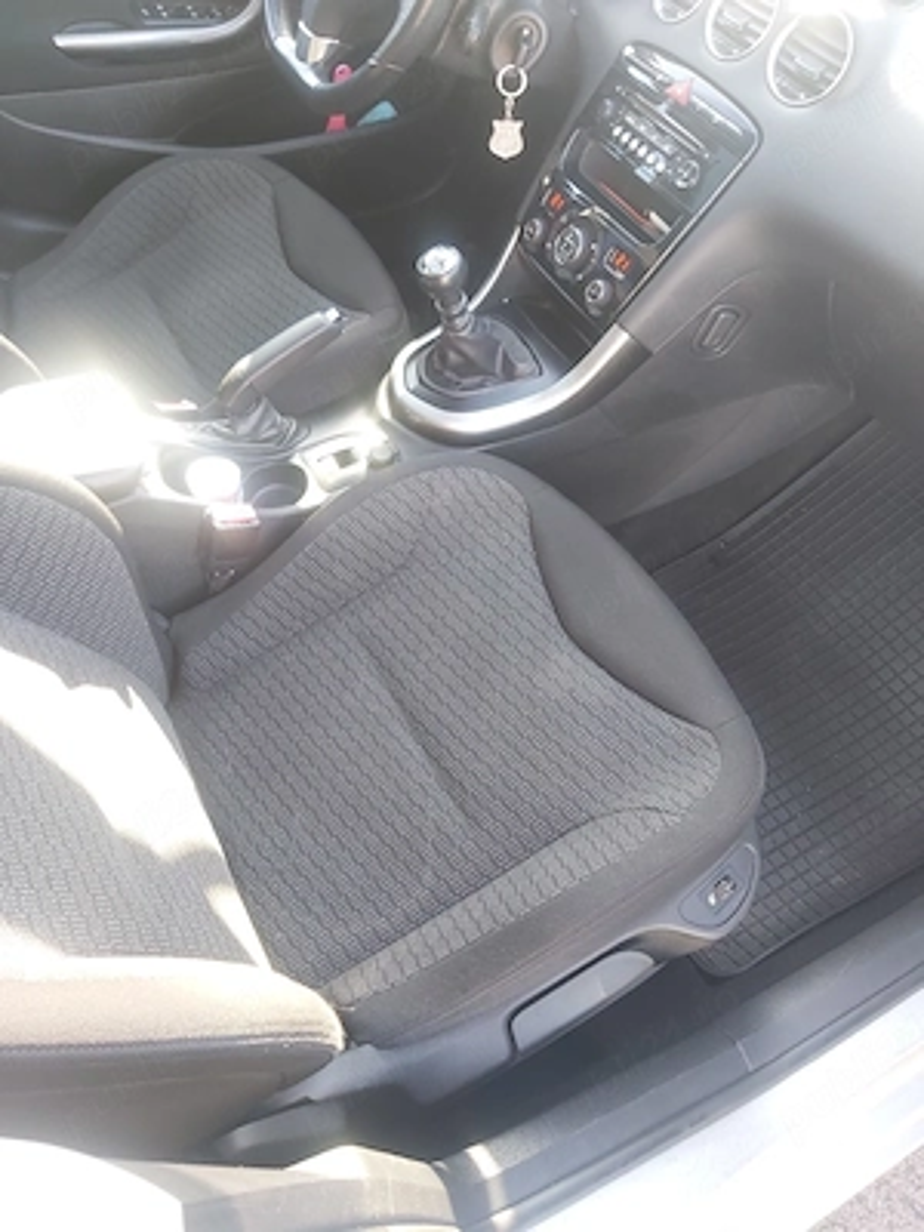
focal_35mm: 26
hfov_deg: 53.1
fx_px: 925
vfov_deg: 67.3
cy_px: 616
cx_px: 462
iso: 80
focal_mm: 3.92
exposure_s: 1/50
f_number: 1.7
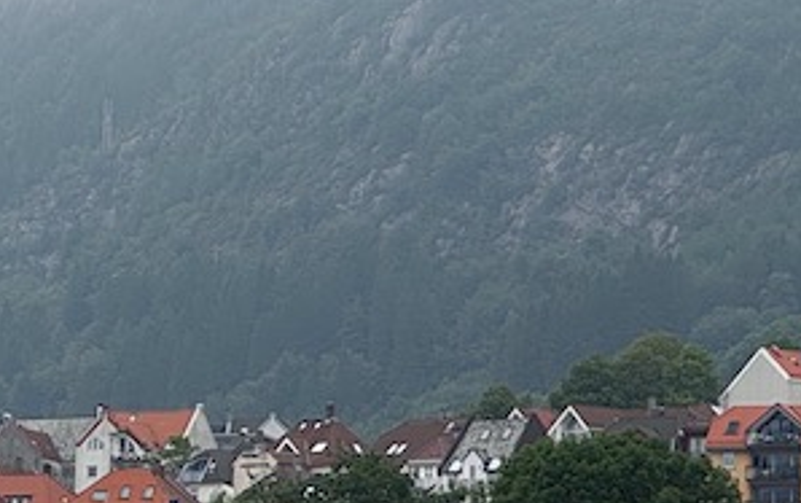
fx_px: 6119
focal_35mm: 280
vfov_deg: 4.7
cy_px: 490
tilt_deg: +4.7
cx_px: 78
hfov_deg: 7.5
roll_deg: -1.1
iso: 25
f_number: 2.8
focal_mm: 9
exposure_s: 1/305
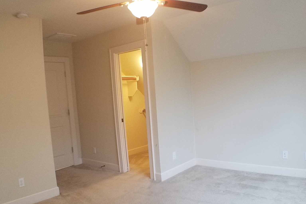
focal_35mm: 36
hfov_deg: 53.0
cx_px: 169
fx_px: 306
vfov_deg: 36.8
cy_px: 113
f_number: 1.7
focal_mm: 4.2
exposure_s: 1/50
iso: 200
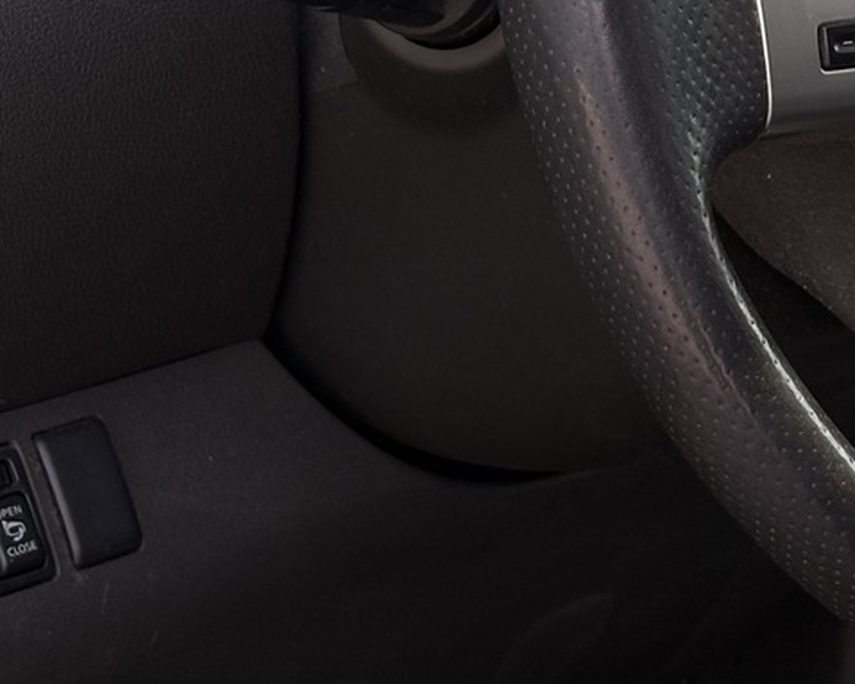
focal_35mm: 153
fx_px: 3870
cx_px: 1005
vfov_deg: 9.9
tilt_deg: -13.1
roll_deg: -1.4
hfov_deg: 12.3
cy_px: -159
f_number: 1.6
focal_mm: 5.96
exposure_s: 1/660
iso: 32
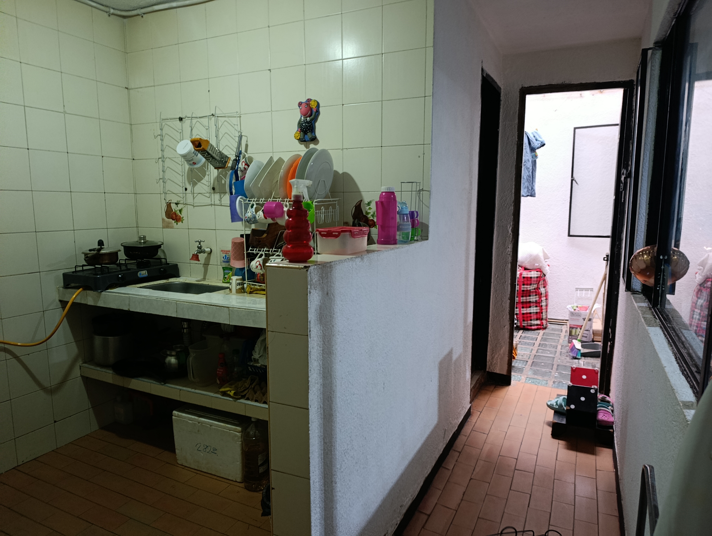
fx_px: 474
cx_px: 356
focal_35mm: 23
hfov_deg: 73.8
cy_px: 268
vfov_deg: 59.0
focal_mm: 6.11
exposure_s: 1/60
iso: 1294
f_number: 1.65
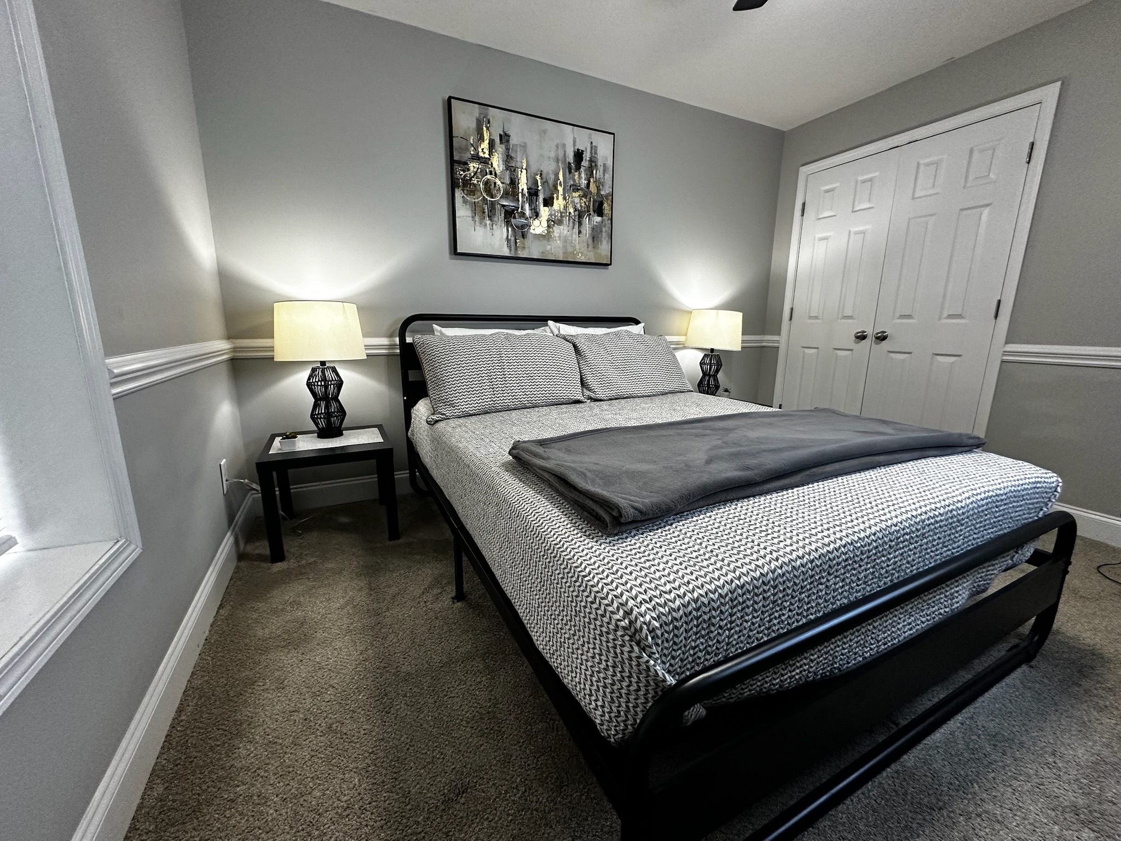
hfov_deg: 102.1
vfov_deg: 85.7
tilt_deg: -11.6
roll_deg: -0.9
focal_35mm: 14
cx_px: 560
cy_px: 420
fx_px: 453
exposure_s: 1/120
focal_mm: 2.22
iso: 250
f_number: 2.2
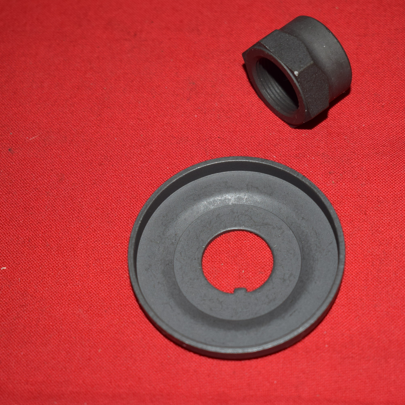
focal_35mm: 88
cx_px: 244
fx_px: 1165
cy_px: 202
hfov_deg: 19.7
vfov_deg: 19.7
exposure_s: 1/200
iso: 400
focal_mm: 46
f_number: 5.3
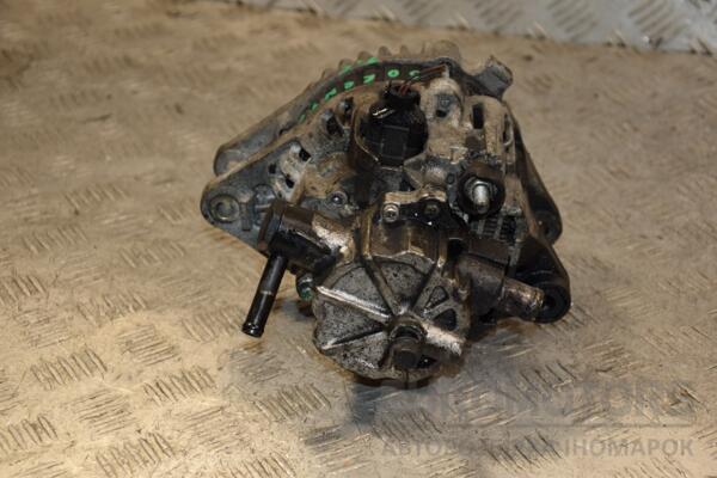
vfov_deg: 15.7
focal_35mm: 87
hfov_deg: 23.4
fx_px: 1733
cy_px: 239
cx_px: 358
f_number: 5
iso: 800
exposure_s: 1/160
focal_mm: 58
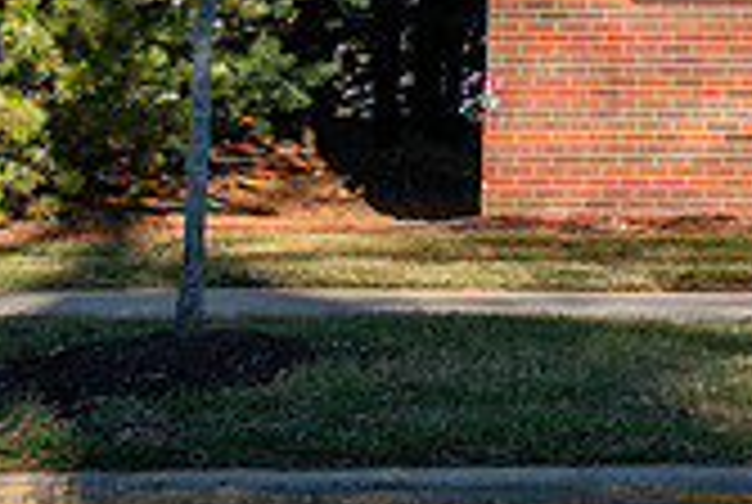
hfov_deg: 16.2
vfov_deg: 11.2
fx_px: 2469
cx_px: 1049
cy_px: -236
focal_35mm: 118
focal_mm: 34
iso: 50
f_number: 3.5
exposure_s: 1/640
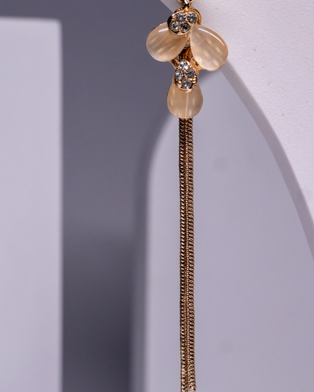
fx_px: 1173
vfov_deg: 19.0
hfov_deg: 15.2
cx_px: 186
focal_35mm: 101
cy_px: 177
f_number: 8
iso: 400
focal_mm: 35
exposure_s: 1/100
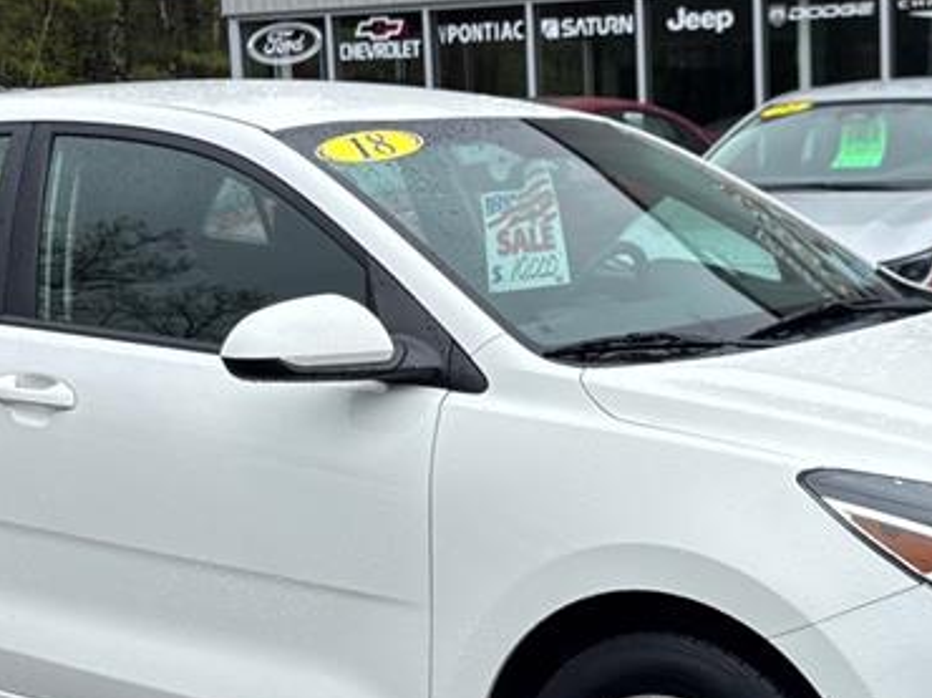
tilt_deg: -5.6
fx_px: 1937
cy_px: 333
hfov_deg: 26.6
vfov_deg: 20.4
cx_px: 720
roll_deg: +2.3
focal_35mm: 72
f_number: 1.6
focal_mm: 5.96
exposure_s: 1/1152
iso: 50
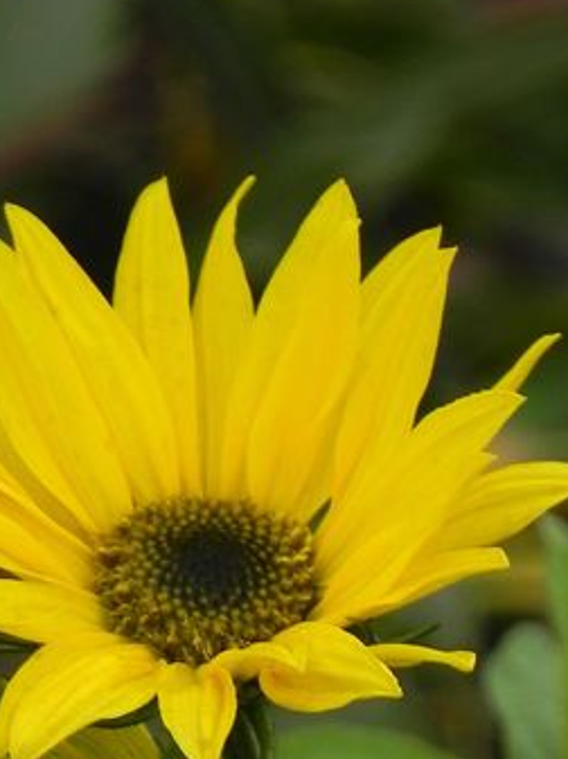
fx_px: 12867
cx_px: 266
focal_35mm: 587
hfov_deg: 2.5
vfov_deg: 3.4
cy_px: 833
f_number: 5
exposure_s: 1/50
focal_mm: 44
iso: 160
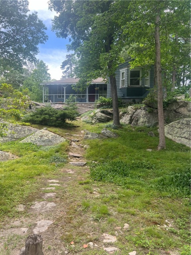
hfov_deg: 53.1
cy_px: 128
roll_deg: -1.4
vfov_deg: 67.3
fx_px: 191
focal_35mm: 26
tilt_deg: -1.6
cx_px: 96
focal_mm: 5.7
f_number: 1.5
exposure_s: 1/607
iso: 50
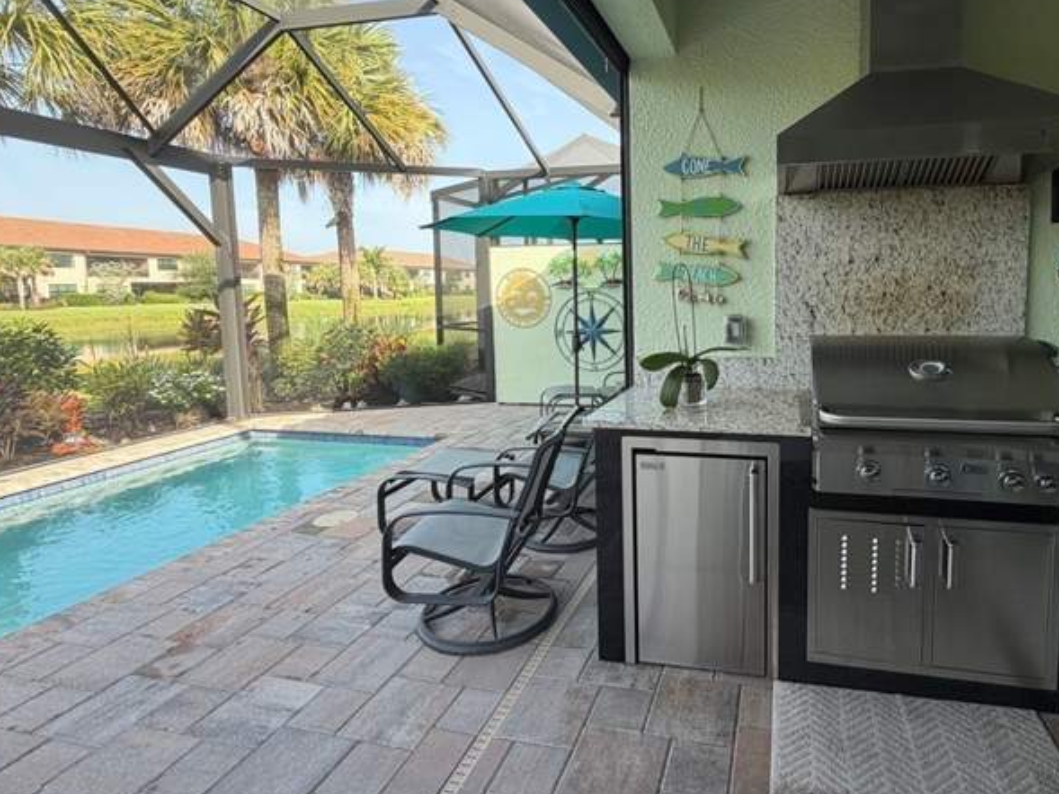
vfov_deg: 68.3
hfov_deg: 83.0
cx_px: 665
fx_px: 581
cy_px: 338
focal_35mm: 19
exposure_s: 1/164
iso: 40
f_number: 2.2
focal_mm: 2.22
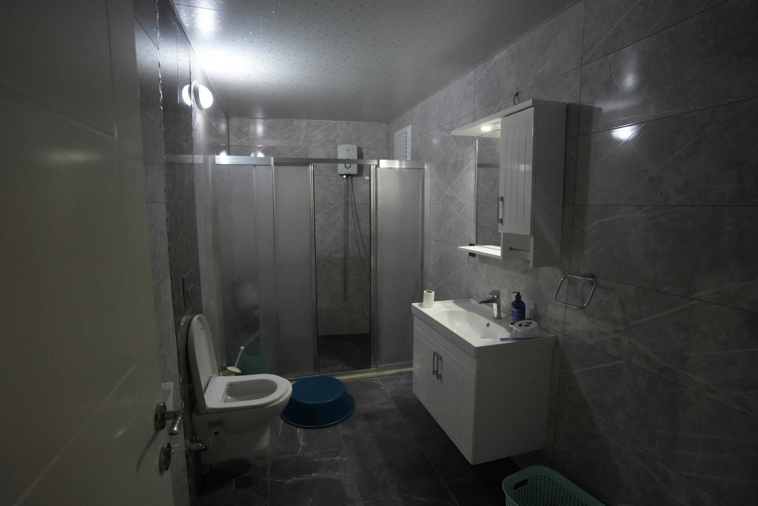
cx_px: 379
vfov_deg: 70.4
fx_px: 358
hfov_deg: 93.3
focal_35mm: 17
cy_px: 253
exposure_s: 1/160
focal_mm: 17
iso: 3200
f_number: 2.8
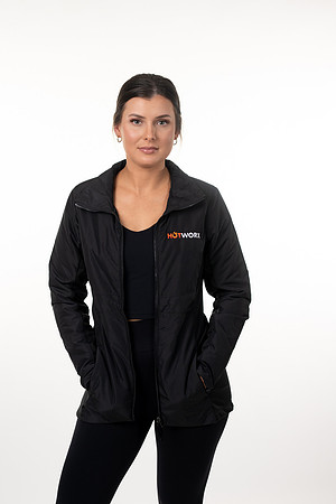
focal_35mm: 85
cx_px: 168
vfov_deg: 23.9
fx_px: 1190
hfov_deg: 16.1
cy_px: 252
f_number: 4
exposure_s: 1/160
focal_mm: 85
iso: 200
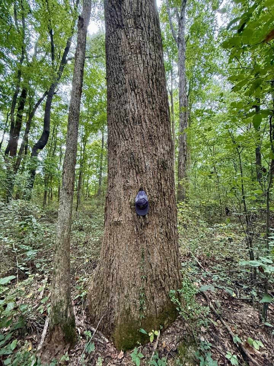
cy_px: 183
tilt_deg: +7.1
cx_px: 137
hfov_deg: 85.7
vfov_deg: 102.1
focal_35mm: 14
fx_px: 148
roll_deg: -3.4
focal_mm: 2.22
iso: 200
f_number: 2.2
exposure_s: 1/99
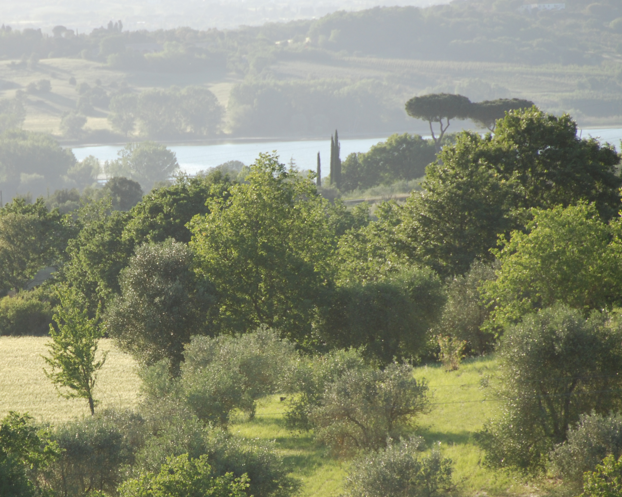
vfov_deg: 3.4
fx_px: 8432
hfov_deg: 4.2
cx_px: 177
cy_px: 253
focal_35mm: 458
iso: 200
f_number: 5.6
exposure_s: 1/350
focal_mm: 200
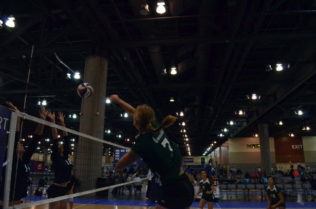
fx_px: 236
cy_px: 104
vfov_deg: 47.7
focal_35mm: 27
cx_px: 158
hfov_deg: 67.5
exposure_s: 1/1600
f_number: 5.6
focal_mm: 18
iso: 6400
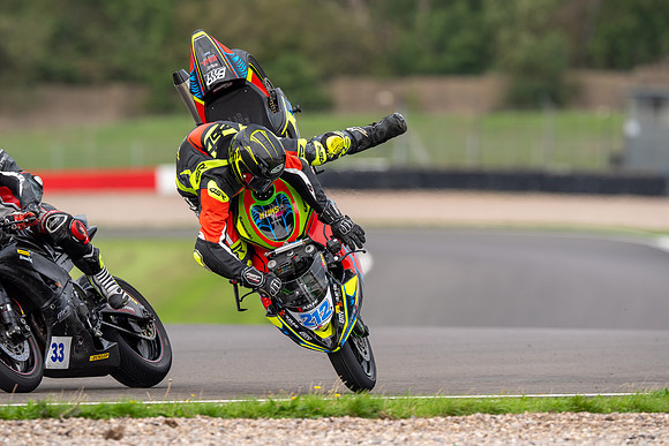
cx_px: 342
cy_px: 218
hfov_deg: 3.4
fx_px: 11415
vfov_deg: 2.2
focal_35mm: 614
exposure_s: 1/500
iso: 250
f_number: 6.3
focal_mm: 600
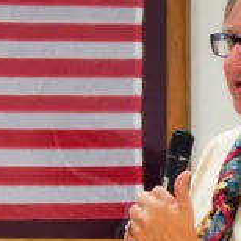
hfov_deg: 5.4
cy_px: 158
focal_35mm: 324
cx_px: 283
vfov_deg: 5.4
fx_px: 2552
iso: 400
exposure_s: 1/15
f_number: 4.9
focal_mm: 25.3
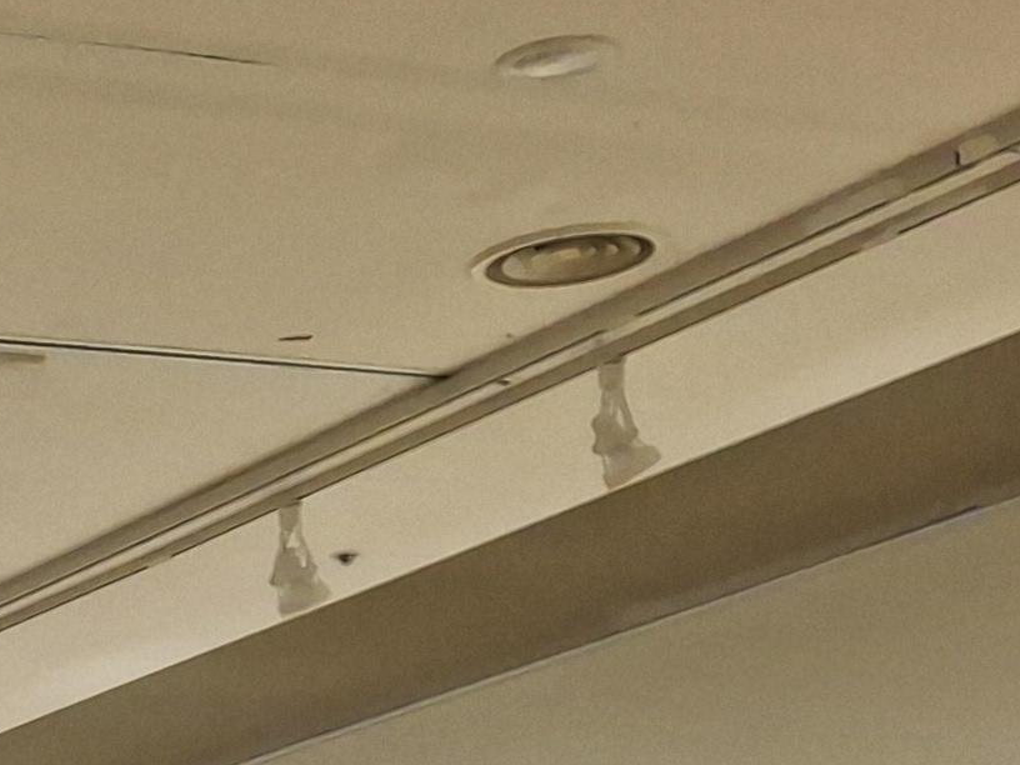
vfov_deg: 11.1
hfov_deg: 13.5
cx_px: -1009
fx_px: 3683
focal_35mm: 125
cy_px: 1339
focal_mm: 4.69
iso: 200
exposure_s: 1/60
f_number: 1.8
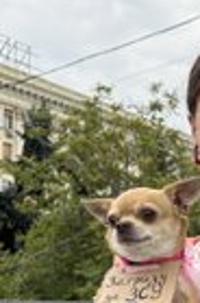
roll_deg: -0.5
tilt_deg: +0.8
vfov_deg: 27.0
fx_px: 603
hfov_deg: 17.1
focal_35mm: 72
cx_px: 296
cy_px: 281
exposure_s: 1/121
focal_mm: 6.76
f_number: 1.78
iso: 80
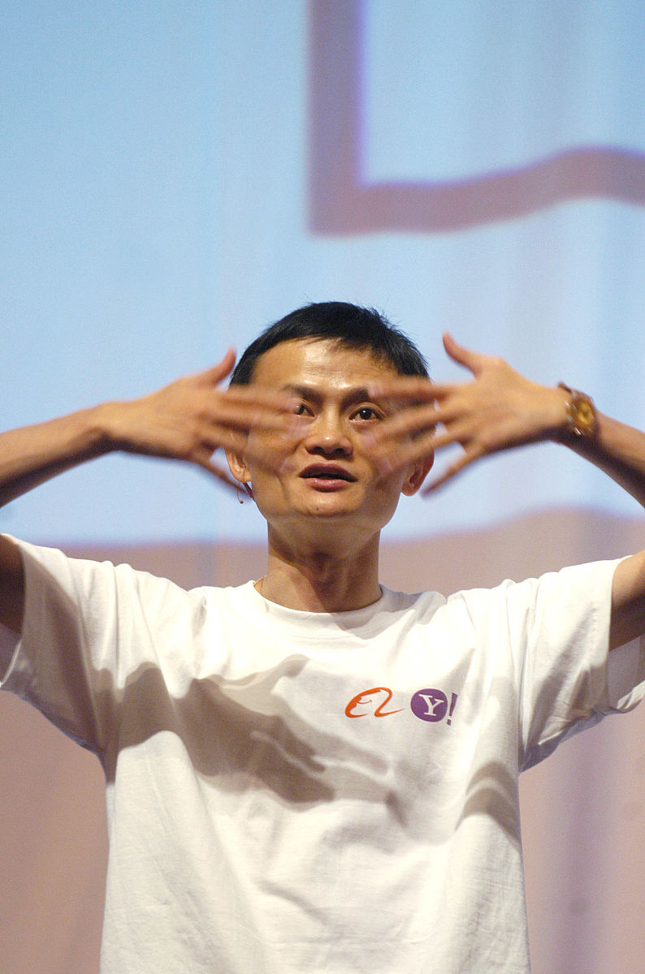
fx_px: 6281
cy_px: 487
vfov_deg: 8.9
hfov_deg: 5.9
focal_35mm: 232
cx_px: 322
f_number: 2.8
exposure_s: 1/90
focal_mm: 155
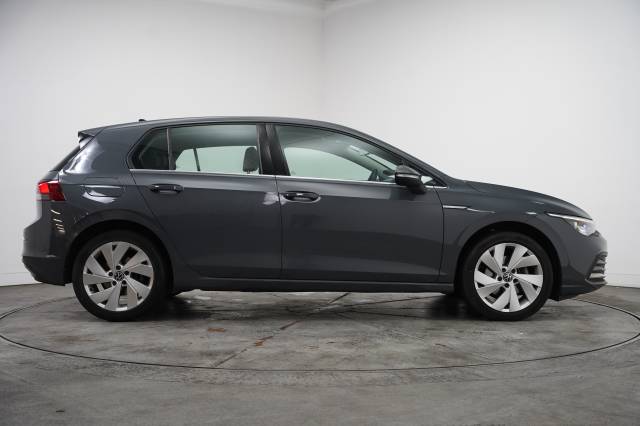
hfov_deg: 47.3
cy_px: 213
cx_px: 320
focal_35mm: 41
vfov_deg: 32.5
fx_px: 730
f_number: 4
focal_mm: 41.1
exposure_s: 1/160
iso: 1600
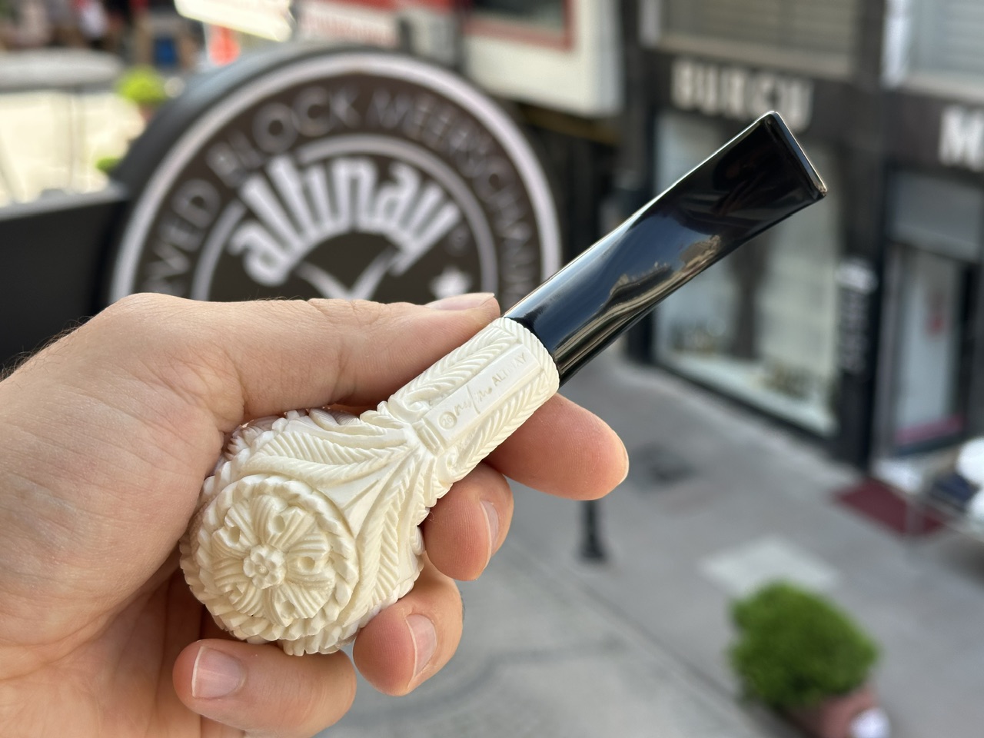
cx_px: 492
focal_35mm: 48
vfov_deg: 30.3
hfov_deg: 39.7
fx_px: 1364
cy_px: 369
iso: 64
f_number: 1.78
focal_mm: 6.86
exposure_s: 1/597
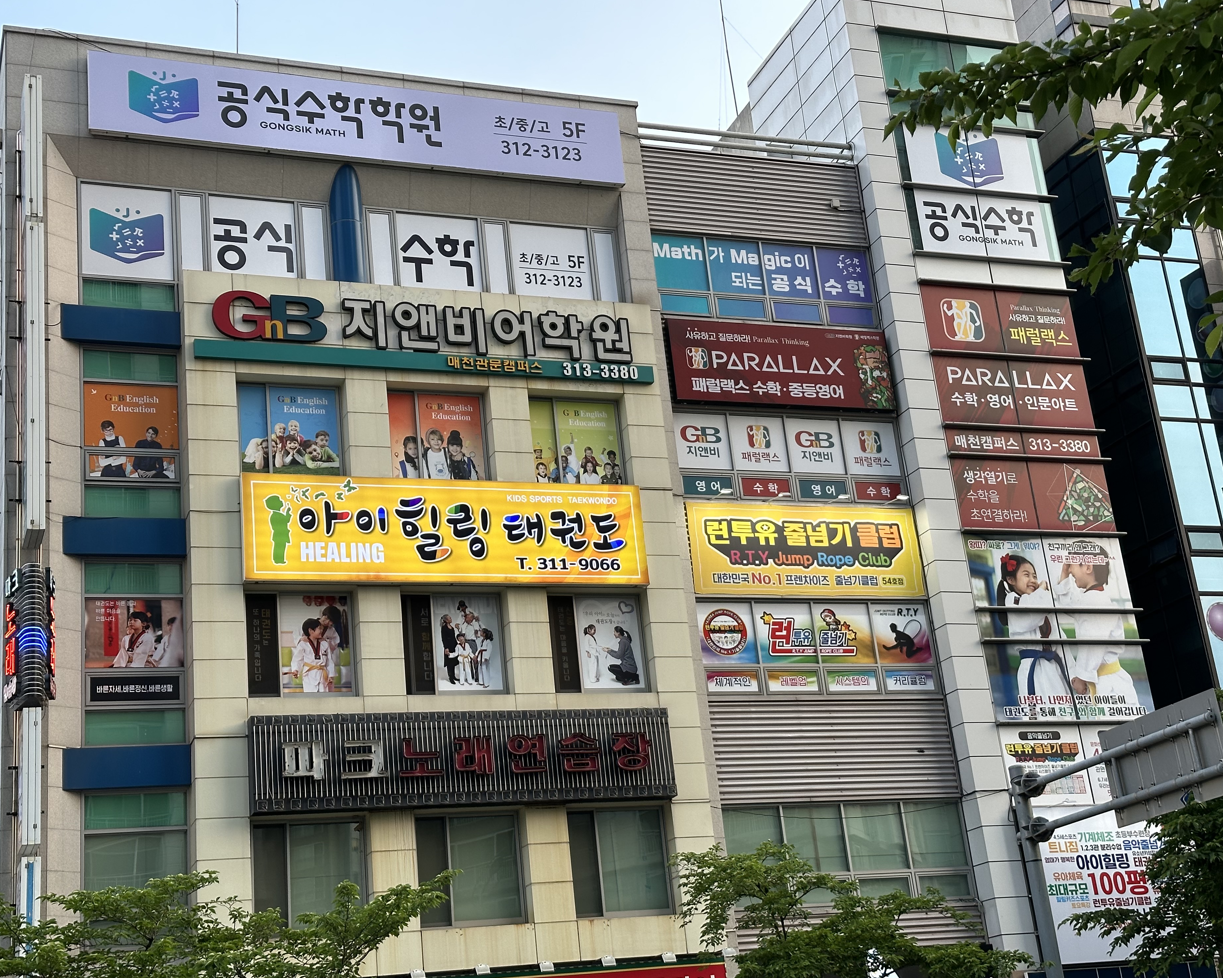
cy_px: 495
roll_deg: +6.2
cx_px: 604
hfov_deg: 36.7
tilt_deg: +19.1
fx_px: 1846
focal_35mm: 51
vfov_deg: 29.7
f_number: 1.78
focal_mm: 6.86
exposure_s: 1/255
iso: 64
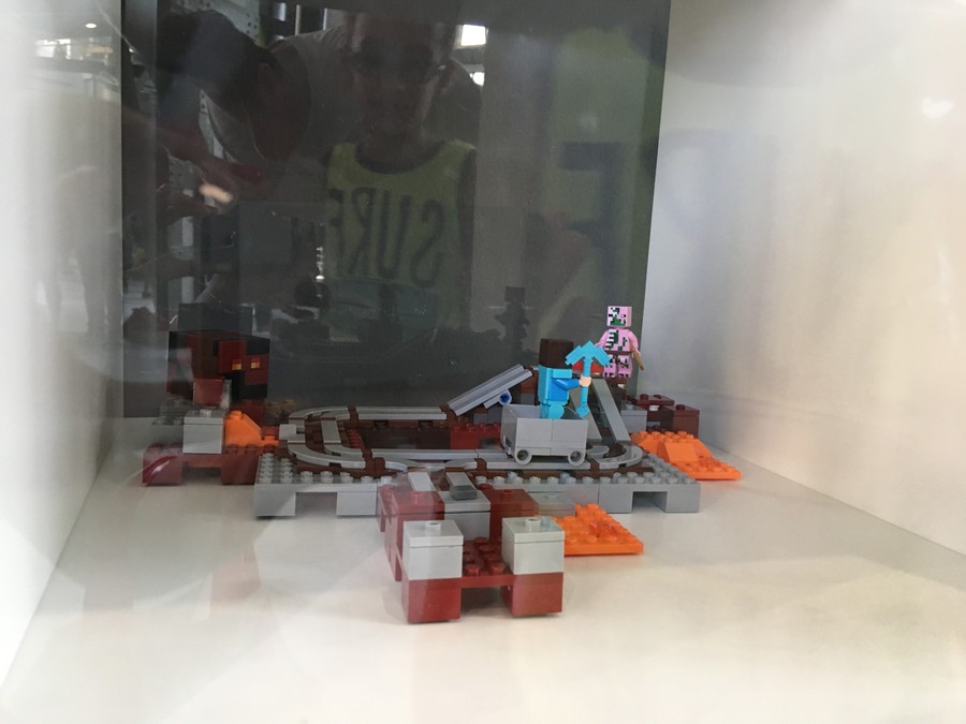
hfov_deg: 61.7
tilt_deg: -8.6
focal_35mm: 29
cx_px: 483
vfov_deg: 48.2
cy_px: 362
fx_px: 809
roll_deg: -2.2
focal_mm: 4.15
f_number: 2.2
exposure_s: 1/33
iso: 160
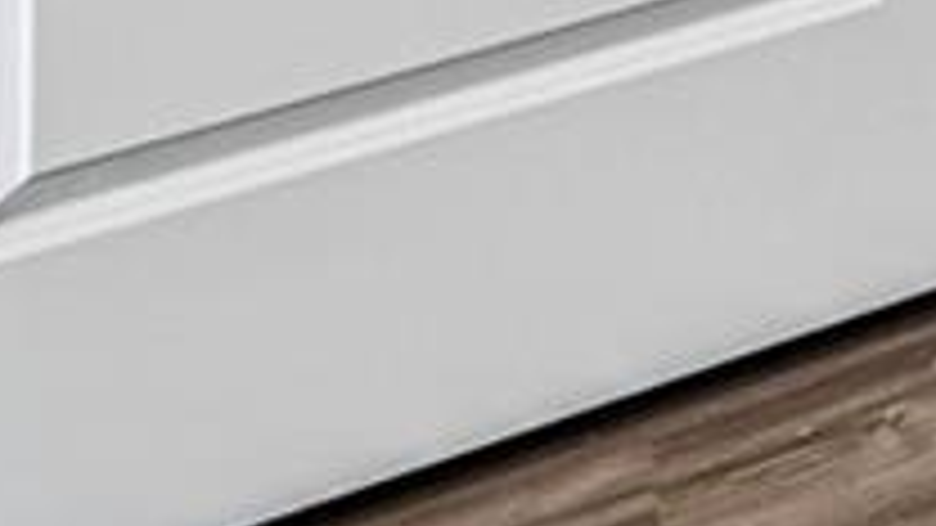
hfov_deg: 10.1
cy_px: -1569
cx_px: 3136
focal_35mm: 113
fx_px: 2805
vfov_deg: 7.5
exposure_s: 1/20
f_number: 8
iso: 400
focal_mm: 14
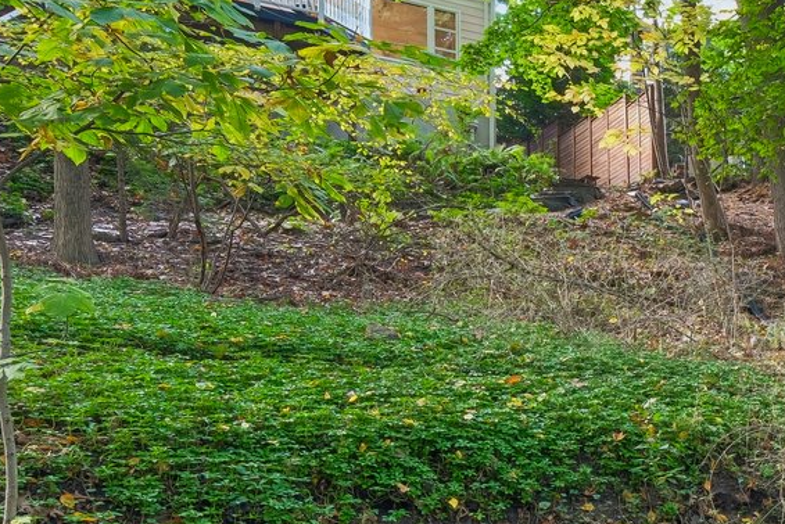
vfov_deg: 27.9
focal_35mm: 47
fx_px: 1025
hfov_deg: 33.0
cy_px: 442
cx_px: 978
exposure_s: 1/1.25
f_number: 8
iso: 200
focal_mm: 8.9
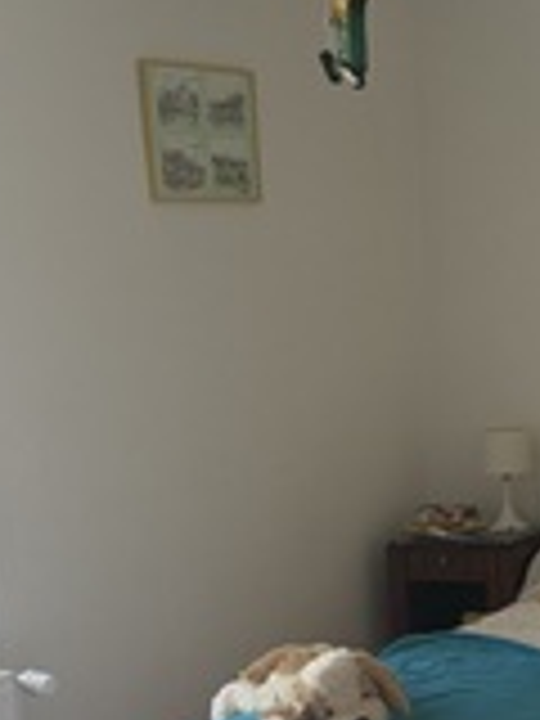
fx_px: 1664
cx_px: 378
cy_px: 713
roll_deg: +3.0
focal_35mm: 80
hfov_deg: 18.4
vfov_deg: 23.4
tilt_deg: -14.6
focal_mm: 6.76
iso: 200
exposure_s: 1/121
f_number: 1.78
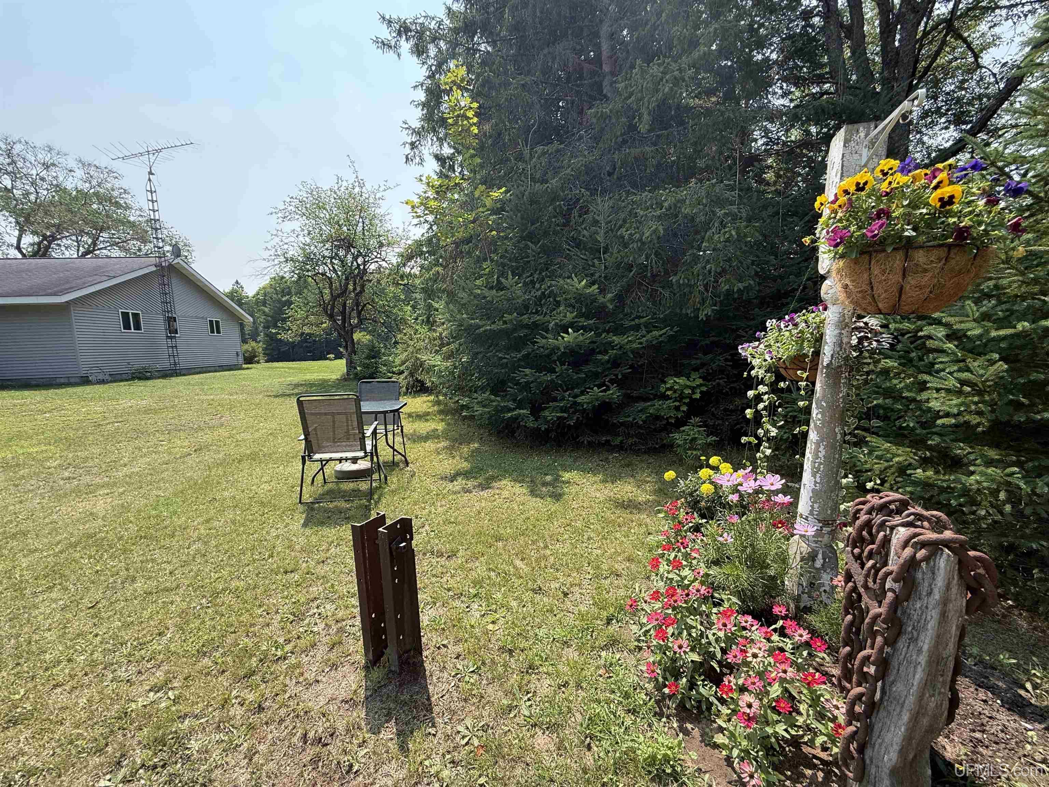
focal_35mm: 14
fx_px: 424
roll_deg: +1.8
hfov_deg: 102.1
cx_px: 524
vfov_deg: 85.7
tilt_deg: -6.5
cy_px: 394
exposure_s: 1/664
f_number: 2.2
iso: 64
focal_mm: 2.22
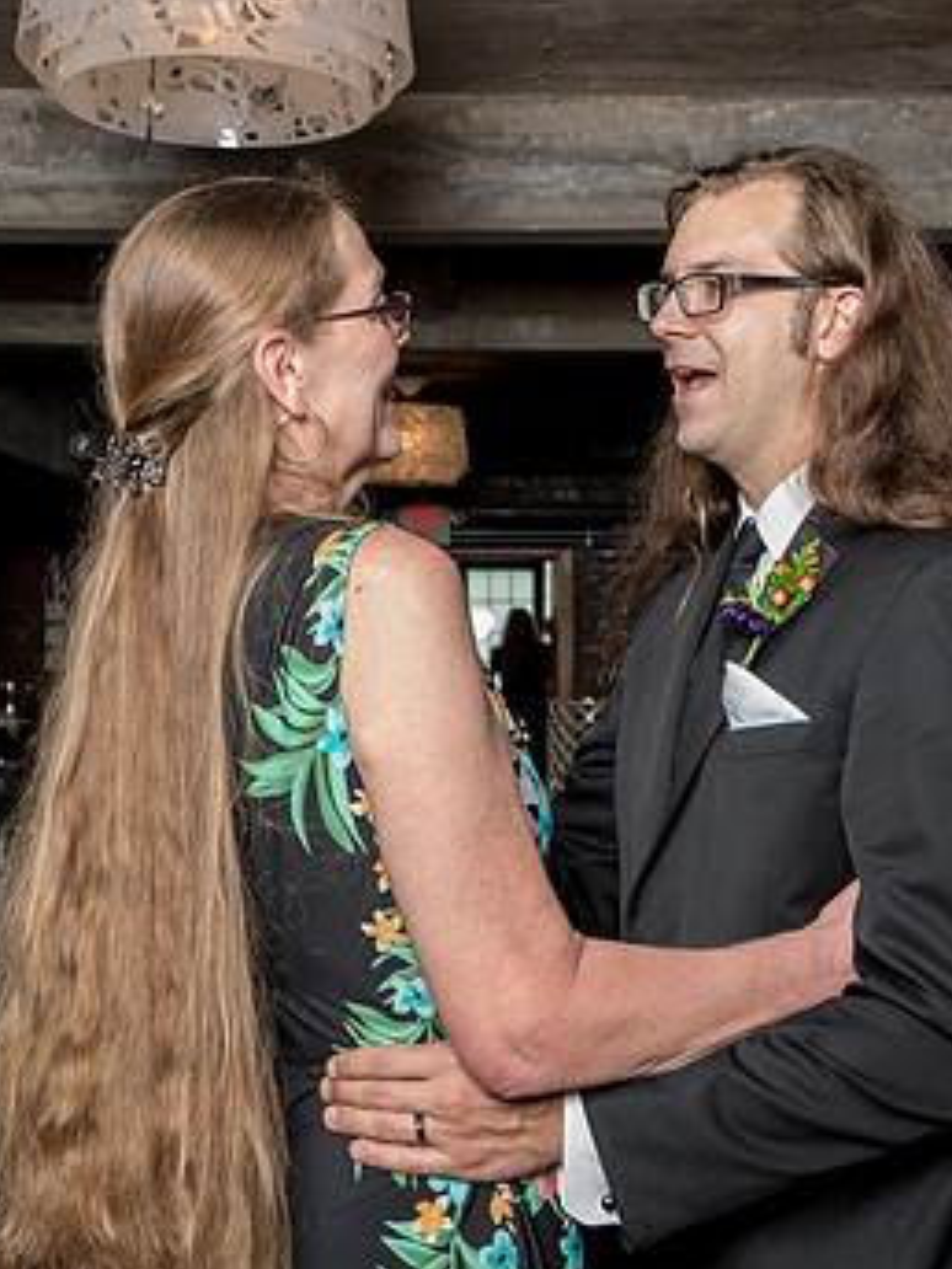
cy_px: 637
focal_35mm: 55
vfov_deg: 34.9
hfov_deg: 26.6
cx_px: 482
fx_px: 2017
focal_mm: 30
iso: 2000
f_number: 5.6
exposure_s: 1/200
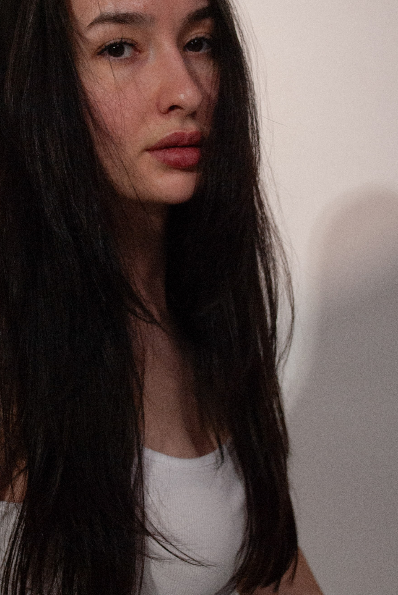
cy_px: 264
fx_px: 1091
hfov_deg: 20.6
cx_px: 149
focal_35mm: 66
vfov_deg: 30.5
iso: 400
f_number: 4.5
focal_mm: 30
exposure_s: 1/250
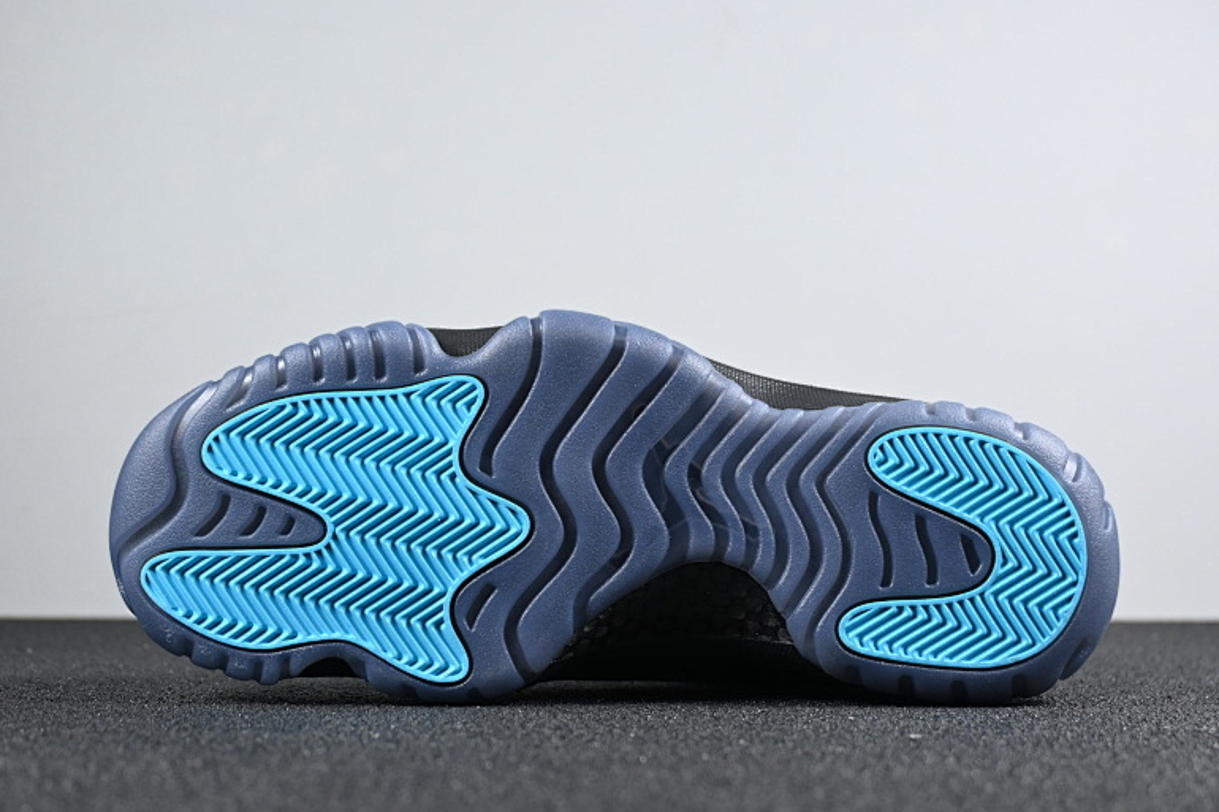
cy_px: 406
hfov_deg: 37.5
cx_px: 613
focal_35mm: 53
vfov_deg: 25.5
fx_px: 1794
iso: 640
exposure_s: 1/125
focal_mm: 34
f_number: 5
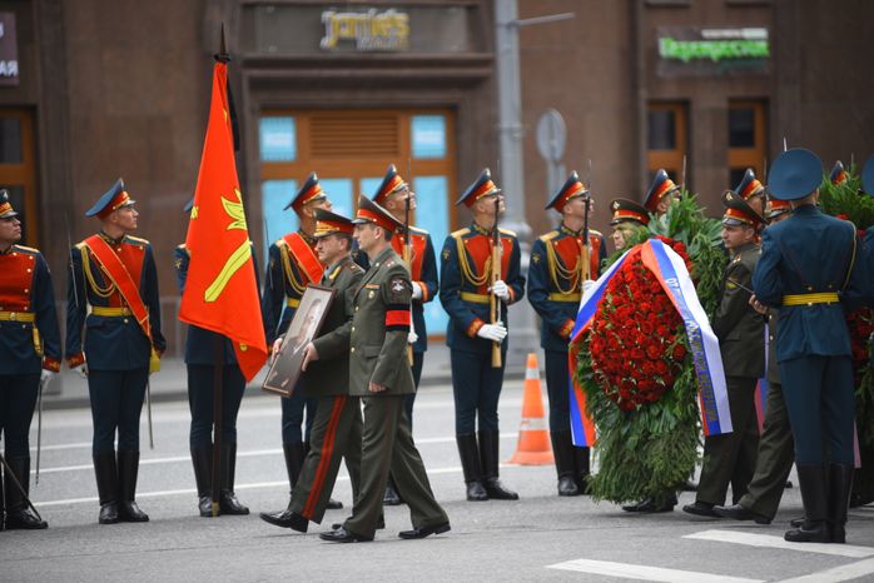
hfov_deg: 10.3
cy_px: 292
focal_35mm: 200
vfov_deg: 6.9
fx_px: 4857
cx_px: 437
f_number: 2.8
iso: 320
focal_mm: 200
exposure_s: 1/1000
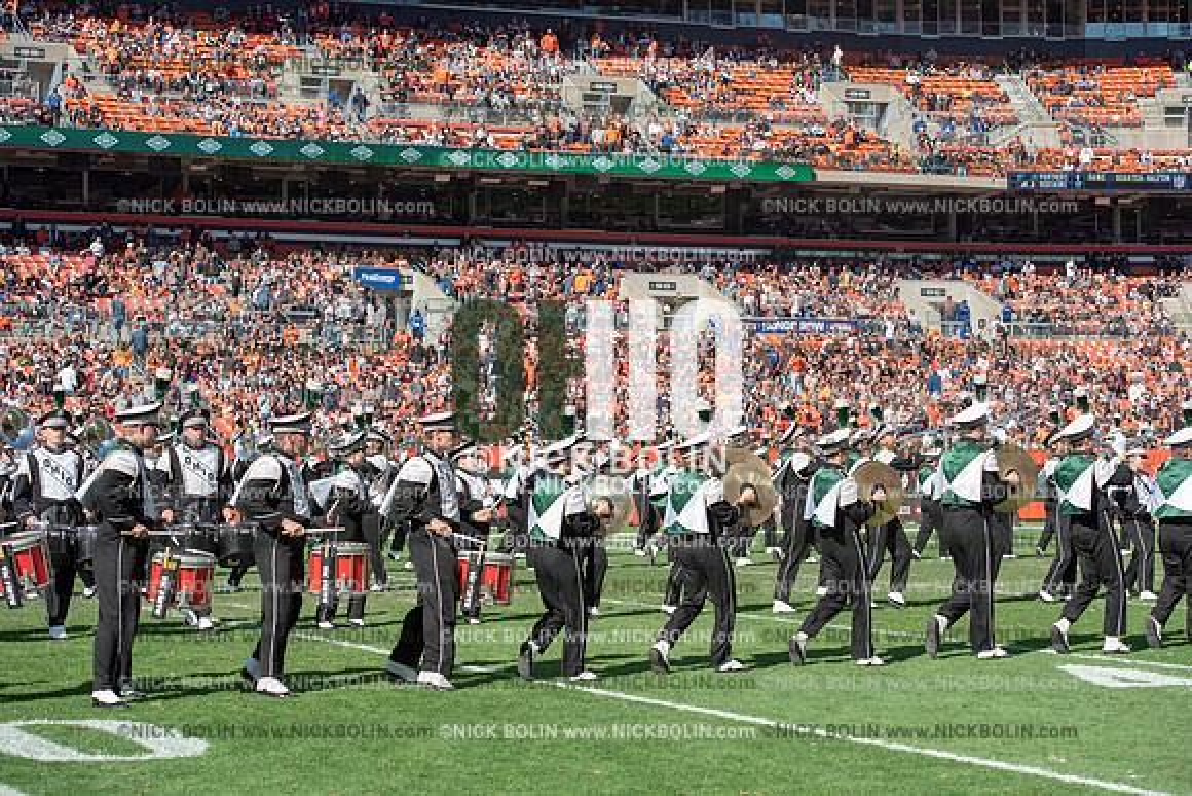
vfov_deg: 19.5
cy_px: 398
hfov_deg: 28.8
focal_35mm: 70
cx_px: 596
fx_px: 2318
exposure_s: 1/2000
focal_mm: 70
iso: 400
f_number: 5
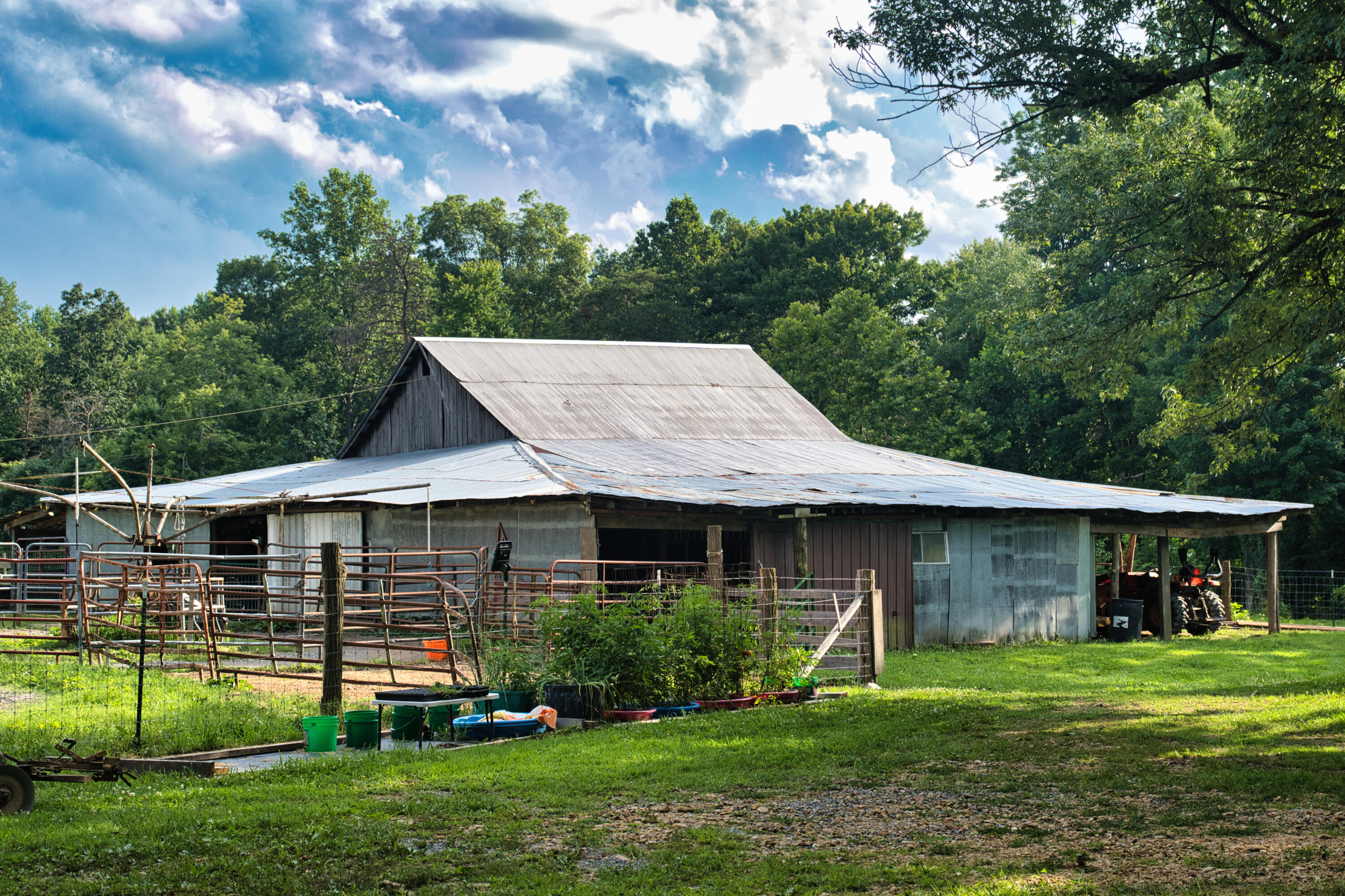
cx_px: 672
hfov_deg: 33.4
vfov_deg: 22.6
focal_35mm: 60
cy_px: 448
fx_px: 2241
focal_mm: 60
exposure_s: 1/160
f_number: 5.6
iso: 100
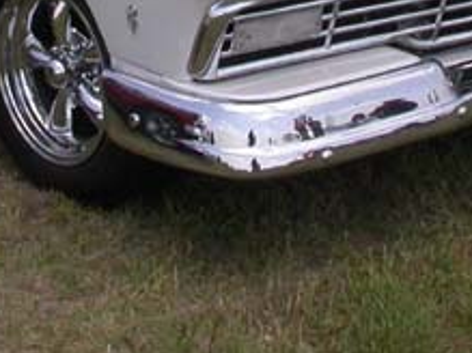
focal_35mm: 139
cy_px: -232
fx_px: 1894
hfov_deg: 14.1
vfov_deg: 10.2
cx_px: 108
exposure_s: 1/307
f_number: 7.5
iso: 100
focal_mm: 7.85
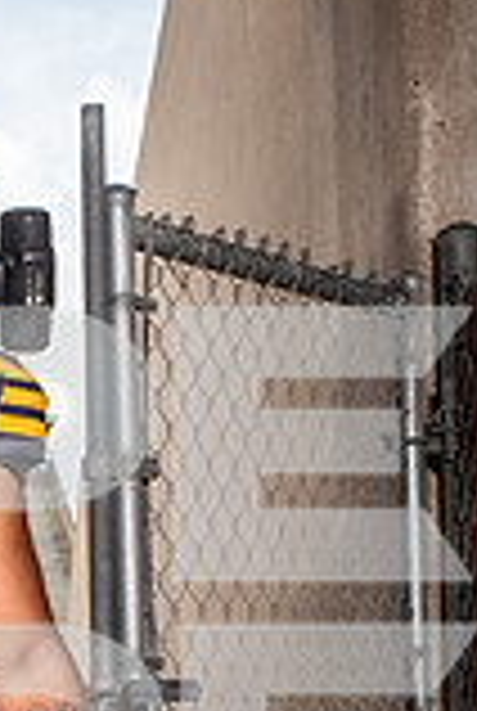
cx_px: -184
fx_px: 2137
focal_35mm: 108
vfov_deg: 18.2
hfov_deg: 12.3
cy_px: 765
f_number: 7.1
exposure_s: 1/400
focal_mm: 38
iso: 160
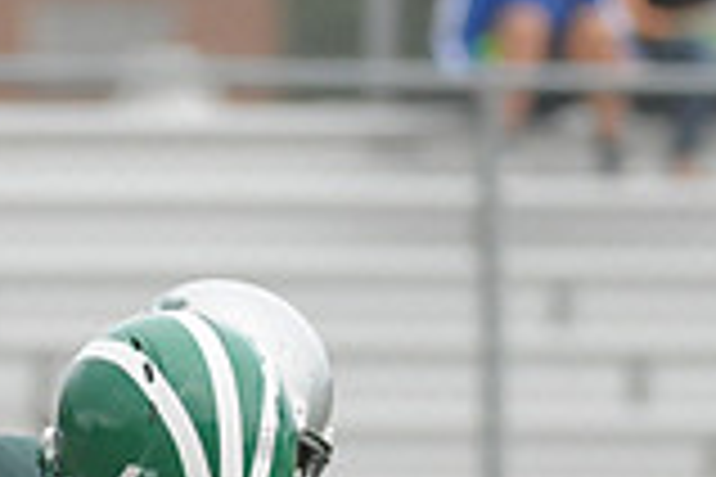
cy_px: 776
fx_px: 23924
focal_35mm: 1203
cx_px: 189
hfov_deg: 1.7
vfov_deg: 1.1
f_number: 4
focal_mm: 220
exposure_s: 1/3200
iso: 1600
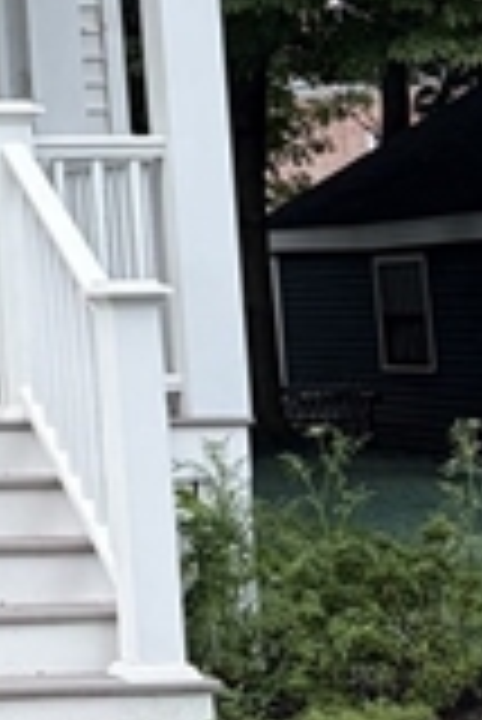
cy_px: -148
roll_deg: +0.5
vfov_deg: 15.2
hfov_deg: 9.5
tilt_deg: +11.5
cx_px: -617
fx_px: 2605
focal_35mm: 130
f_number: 1.6
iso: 64
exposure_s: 1/2012
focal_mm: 5.96
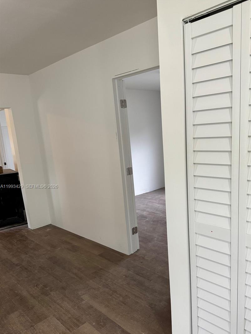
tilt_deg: -12.7
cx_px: 141
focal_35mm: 27
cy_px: 187
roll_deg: +4.0
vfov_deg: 65.1
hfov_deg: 51.2
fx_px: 261
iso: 320
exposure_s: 1/60
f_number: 1.78
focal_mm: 6.86
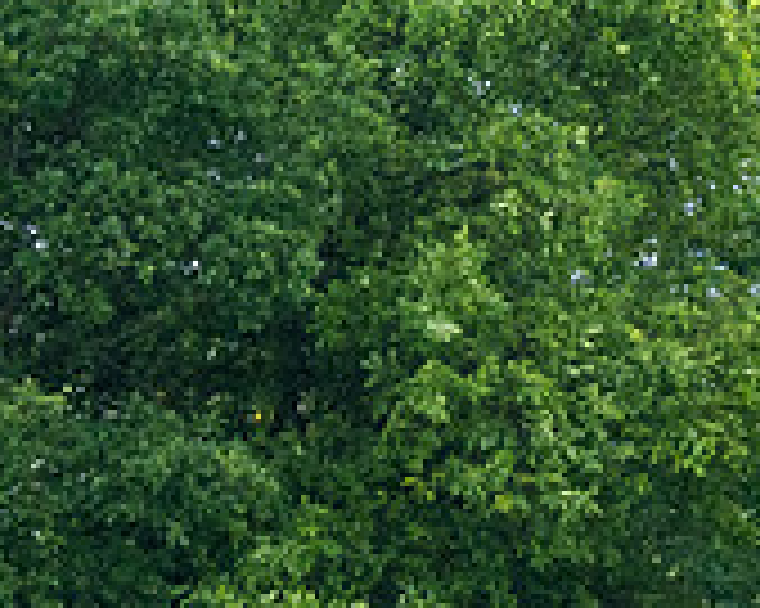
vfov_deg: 1.3
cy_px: 869
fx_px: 27089
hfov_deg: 1.6
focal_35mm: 1205
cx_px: -629
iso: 400
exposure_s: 1/4000
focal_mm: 195
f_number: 4
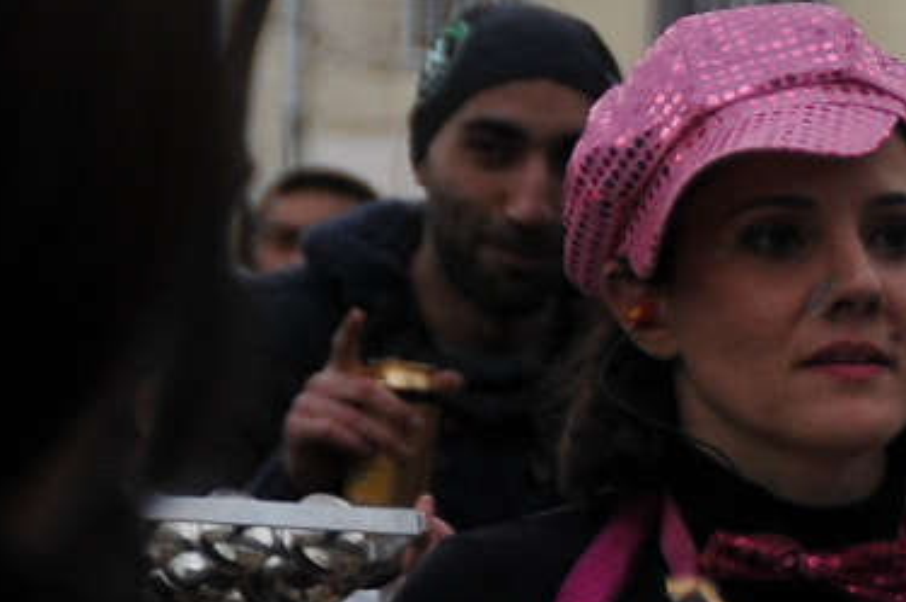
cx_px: 2261
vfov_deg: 1.8
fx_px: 19547
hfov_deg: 2.6
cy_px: 109
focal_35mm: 778
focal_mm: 95
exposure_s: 1/400
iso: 200
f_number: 5.3
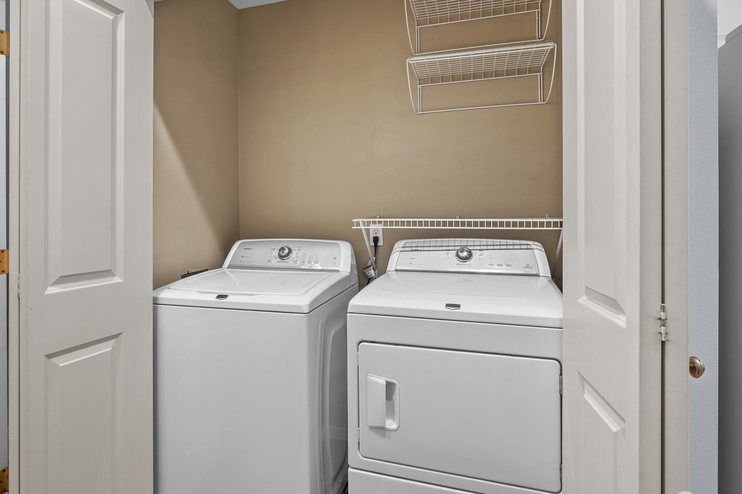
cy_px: 231
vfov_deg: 64.5
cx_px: 358
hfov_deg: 86.9
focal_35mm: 19
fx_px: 391
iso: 320
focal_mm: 16
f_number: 9
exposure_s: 1.6
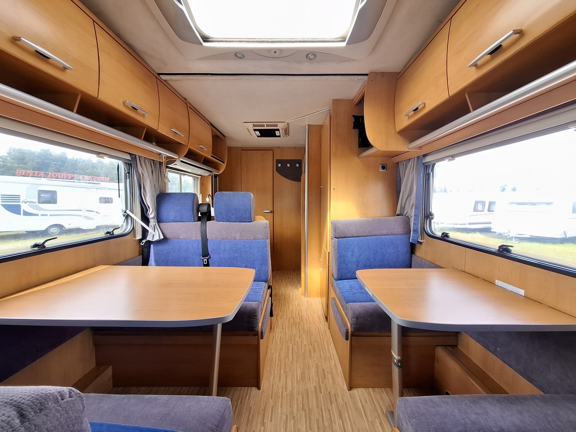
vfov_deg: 89.9
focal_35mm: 13
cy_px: 216
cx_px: 288
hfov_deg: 106.2
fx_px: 216
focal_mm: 1.74
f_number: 2.2
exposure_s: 1/60
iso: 40
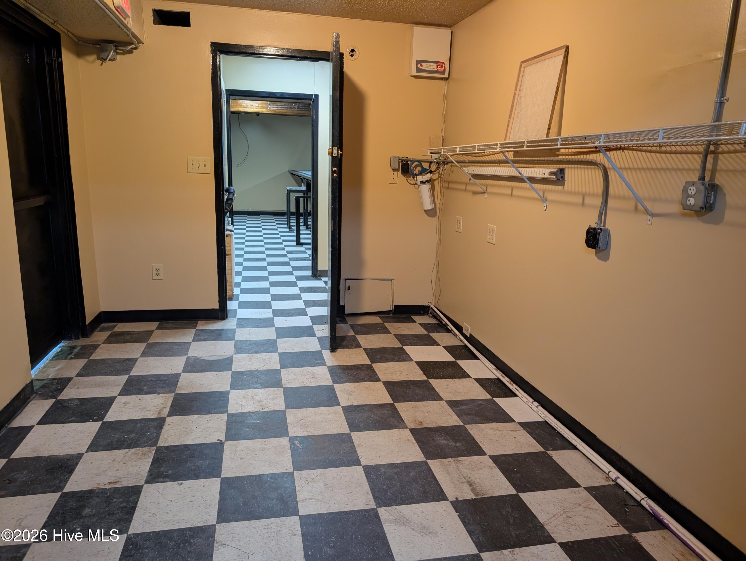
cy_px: 280
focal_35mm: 24
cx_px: 373
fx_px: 518
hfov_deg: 71.5
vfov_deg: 56.9
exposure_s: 1/120
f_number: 1.68
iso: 653
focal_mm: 6.9
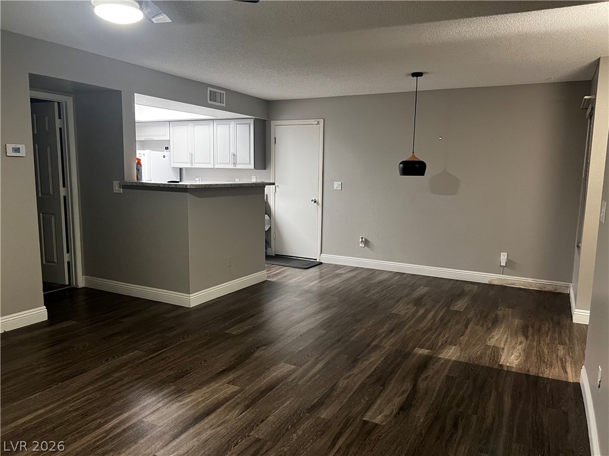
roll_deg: -1.1
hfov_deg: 67.3
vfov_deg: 53.1
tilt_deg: -7.5
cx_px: 304
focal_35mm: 26
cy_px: 228
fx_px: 457
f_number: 1.5
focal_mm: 5.7
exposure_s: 1/60
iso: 400
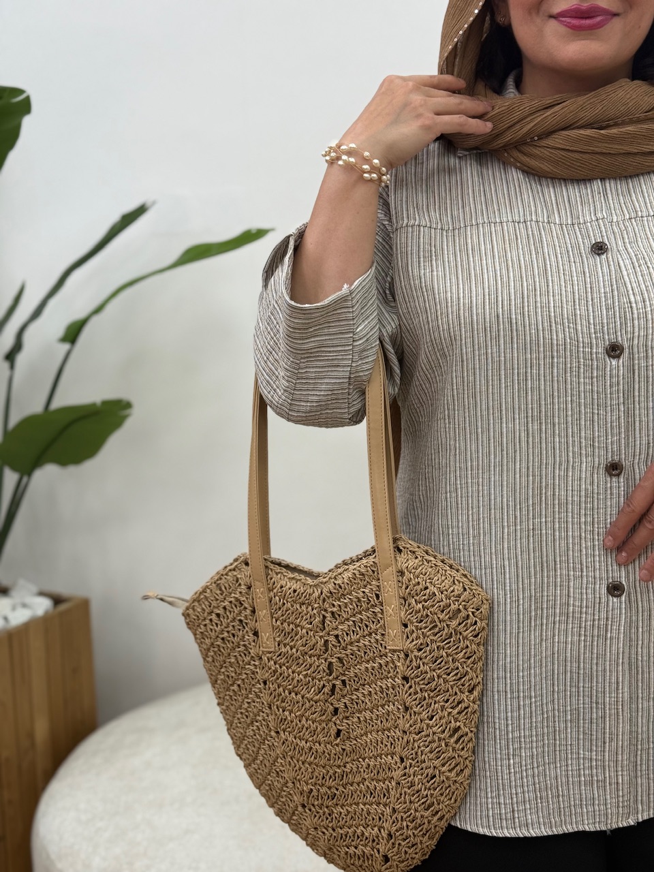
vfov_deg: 39.7
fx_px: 1209
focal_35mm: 48
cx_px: 327
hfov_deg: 30.3
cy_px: 436
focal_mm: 6.76
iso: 64
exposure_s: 1/578
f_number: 1.78
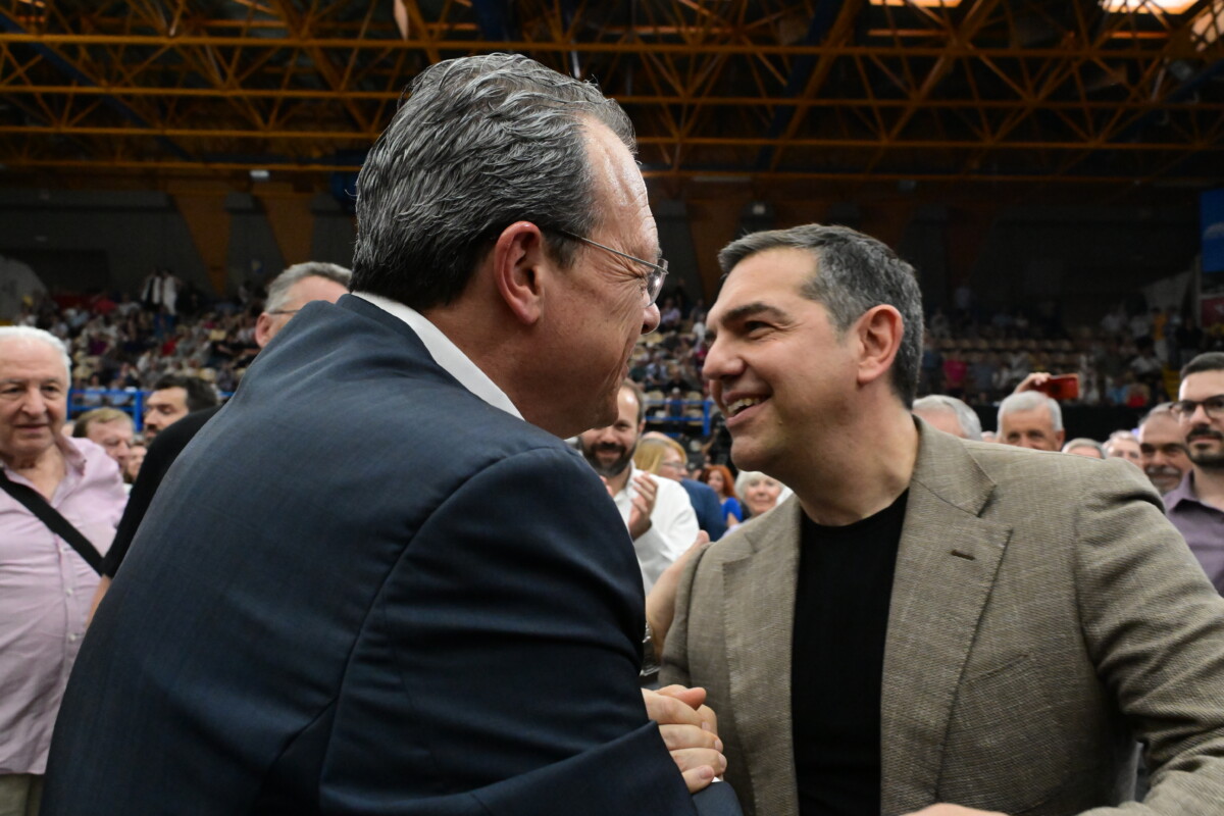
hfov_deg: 65.5
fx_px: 952
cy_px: 408
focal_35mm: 28
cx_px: 612
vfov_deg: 46.4
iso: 10000
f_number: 7.1
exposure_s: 1/500
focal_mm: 28
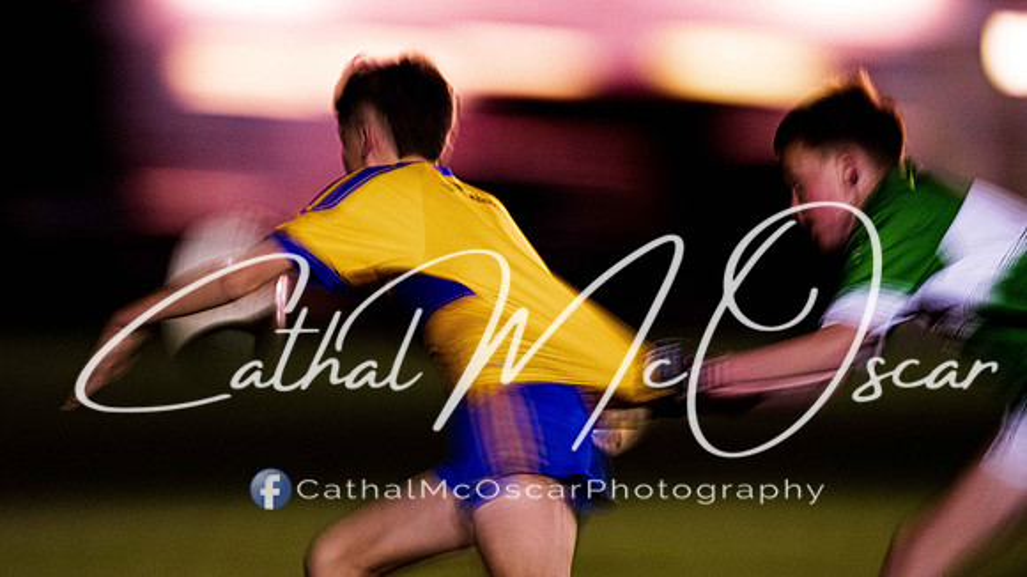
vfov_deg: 2.5
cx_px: 424
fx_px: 13402
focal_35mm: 492
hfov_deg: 4.4
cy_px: 175
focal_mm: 400
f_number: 2.8
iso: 2000
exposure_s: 1/15
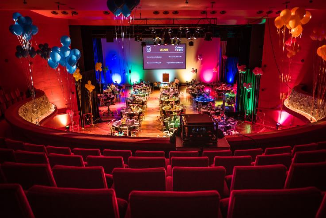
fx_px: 236
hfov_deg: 69.3
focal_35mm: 26
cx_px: 170
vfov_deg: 49.6
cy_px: 107
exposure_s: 1/20
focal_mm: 24
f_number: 2.8
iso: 320
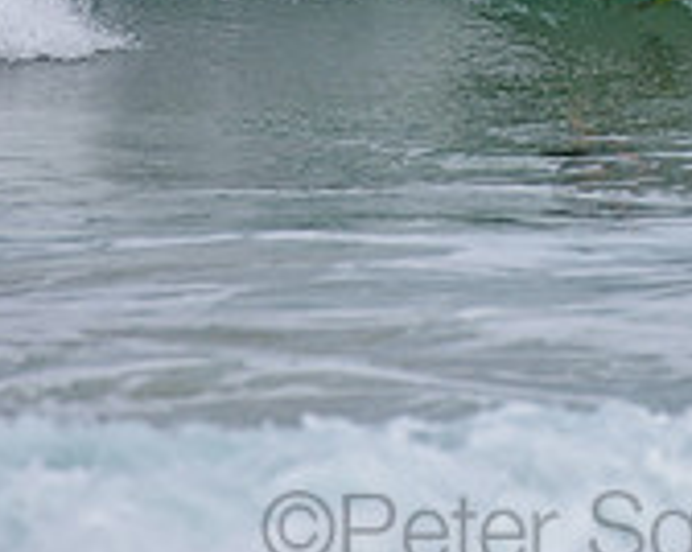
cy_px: -154
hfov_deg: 1.2
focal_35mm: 1625
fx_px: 33242
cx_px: 581
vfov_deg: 1.0
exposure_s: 1/2000
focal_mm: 500
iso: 220
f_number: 5.6
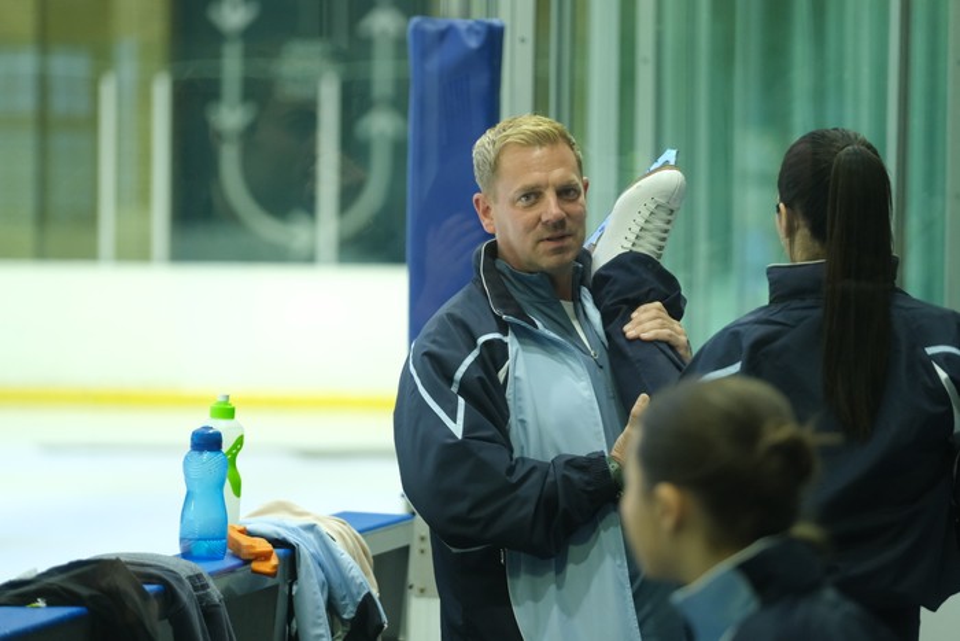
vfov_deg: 6.5
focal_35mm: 210
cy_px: 320
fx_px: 5601
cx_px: 480
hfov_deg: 9.8
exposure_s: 1/250
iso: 3200
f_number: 3.2
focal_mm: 140
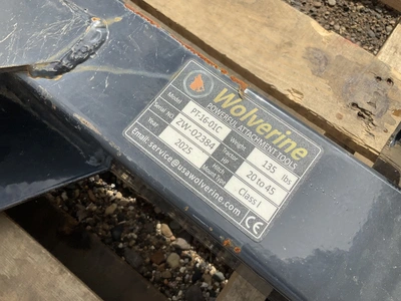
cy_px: 150
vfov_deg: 48.2
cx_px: 200
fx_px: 336
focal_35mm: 29
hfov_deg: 61.7
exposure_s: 1/2427
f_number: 1.8
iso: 25
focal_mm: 3
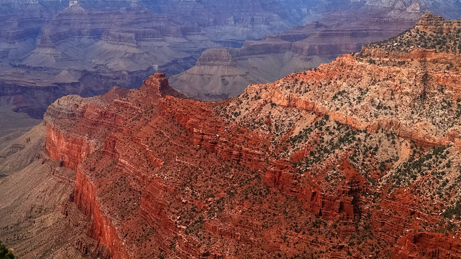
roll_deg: -0.2
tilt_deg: -4.9
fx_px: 562
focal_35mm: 46
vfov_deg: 25.5
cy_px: 45
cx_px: 97
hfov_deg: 42.7
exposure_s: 1/5319
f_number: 1.78
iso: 80
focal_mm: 6.76
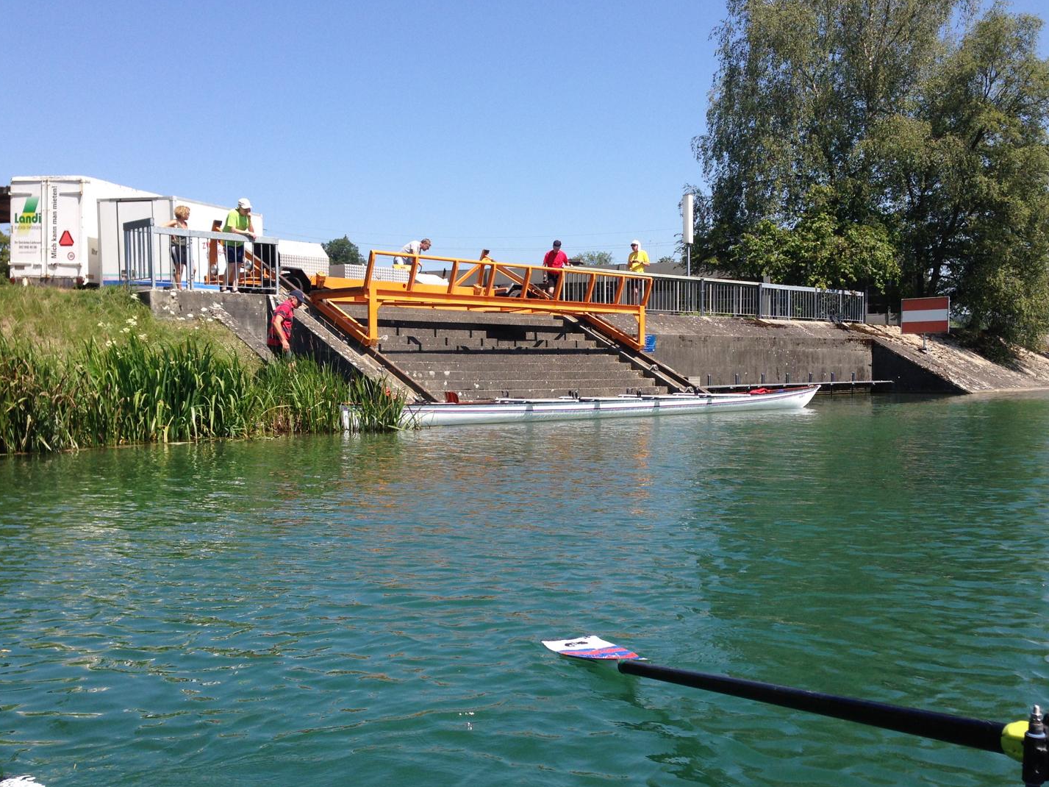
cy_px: 425
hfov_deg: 50.1
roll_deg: +0.8
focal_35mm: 37
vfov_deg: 38.6
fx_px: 1121
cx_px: 544
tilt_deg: -1.4
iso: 50
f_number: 2.4
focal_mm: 4.12
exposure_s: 1/1323
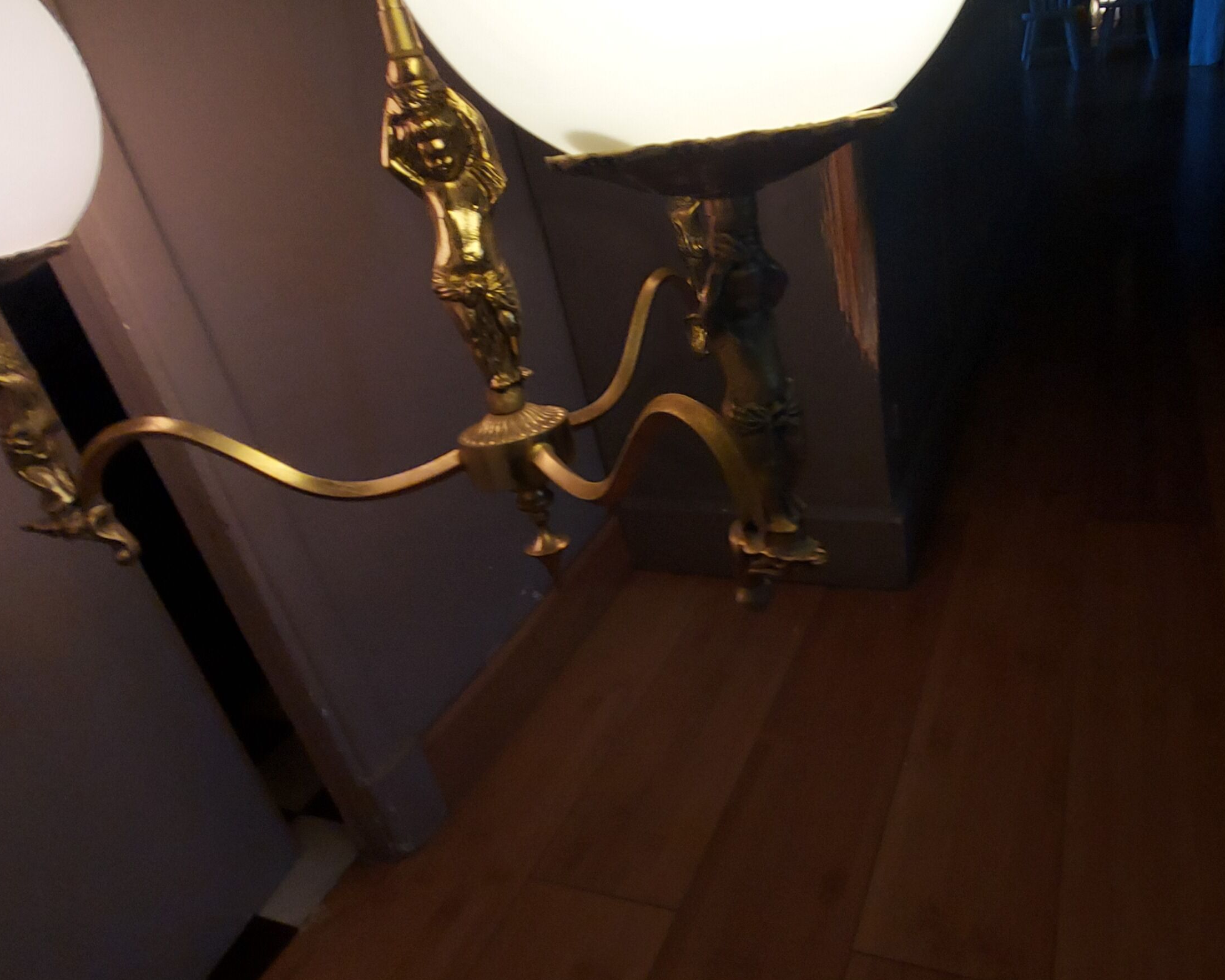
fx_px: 834
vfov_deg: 60.6
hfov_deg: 70.8
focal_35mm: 23
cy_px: 418
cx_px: 803
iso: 64
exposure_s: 1/100
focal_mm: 1.74
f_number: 2.2
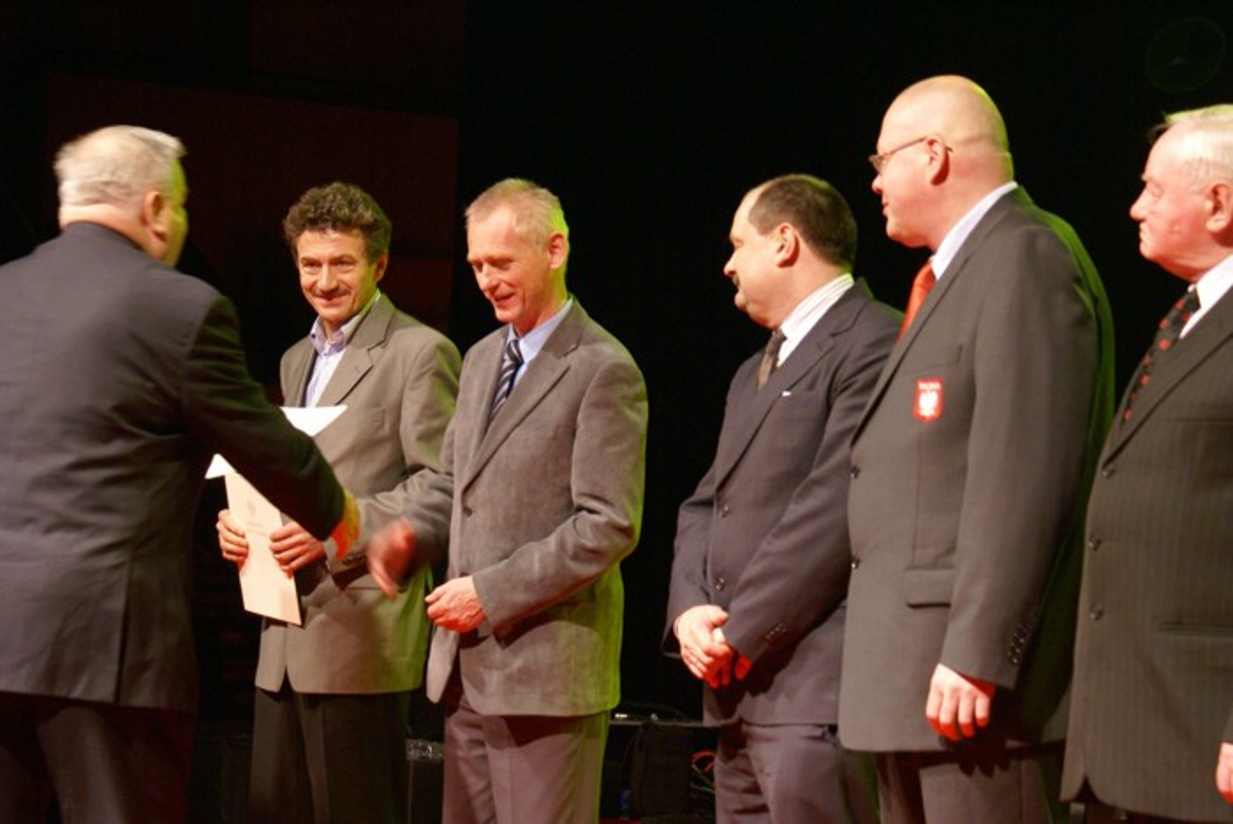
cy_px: 412
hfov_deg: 22.6
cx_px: 616
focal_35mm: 90
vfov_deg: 15.2
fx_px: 3085
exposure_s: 1/25
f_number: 5.6
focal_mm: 60
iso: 800
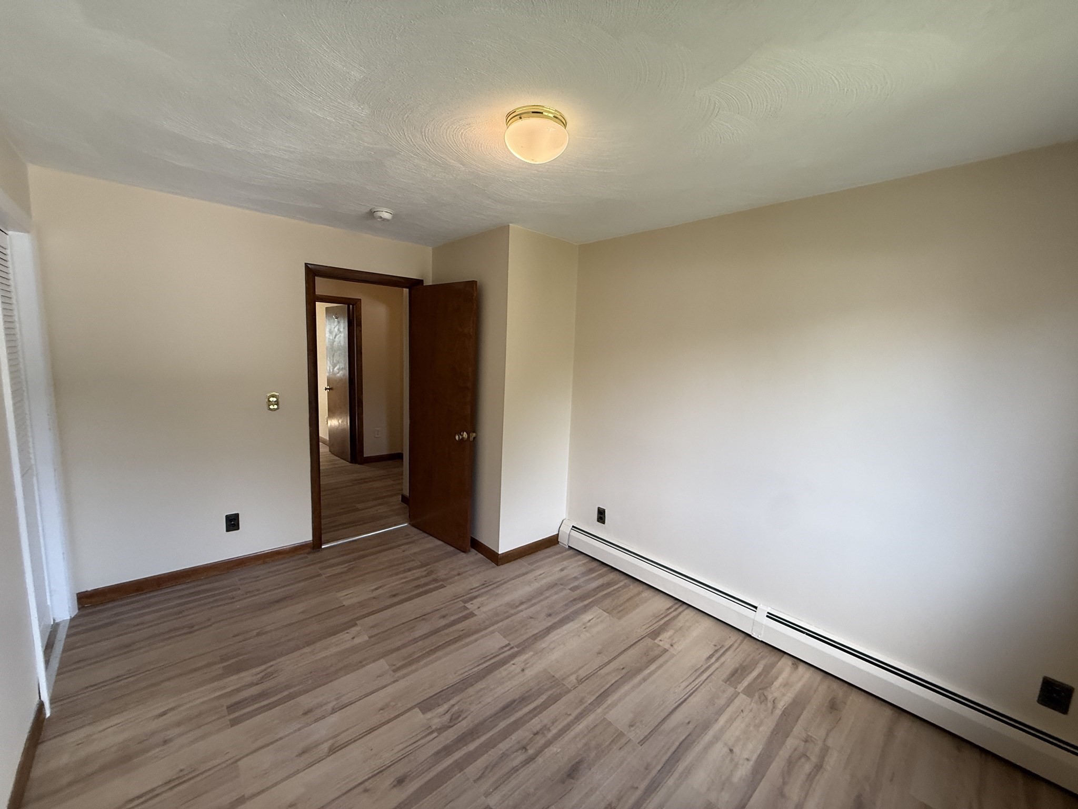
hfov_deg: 102.1
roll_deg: -1.6
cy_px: 404
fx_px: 436
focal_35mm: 14
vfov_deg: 85.7
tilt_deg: -6.0
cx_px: 539
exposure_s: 1/120
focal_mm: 2.22
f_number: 2.2
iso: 200
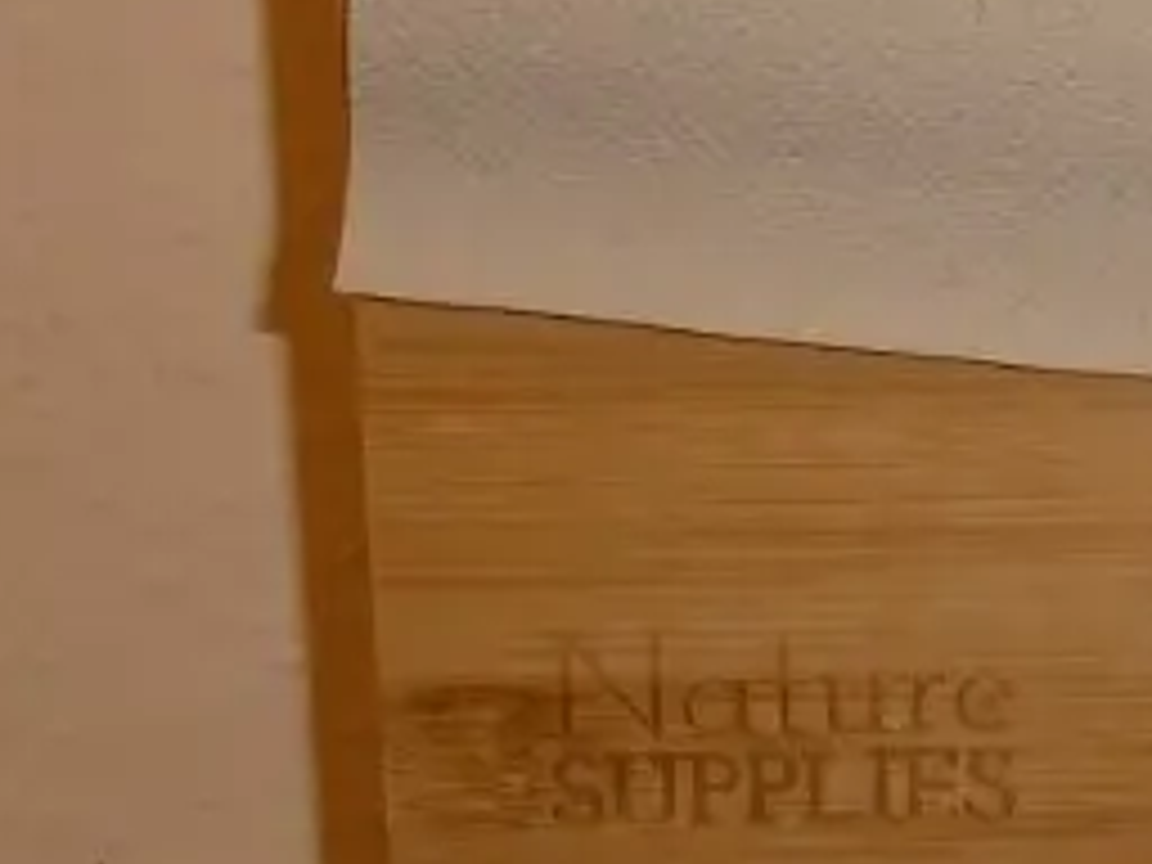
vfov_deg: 15.3
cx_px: 1134
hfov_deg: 19.9
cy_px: 130
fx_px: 3195
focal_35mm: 96
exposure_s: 1/125
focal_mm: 4.3
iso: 100
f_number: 3.3
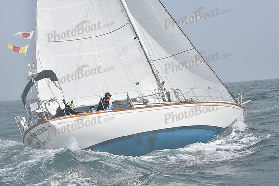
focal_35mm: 70
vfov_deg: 19.5
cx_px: 140
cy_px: 93
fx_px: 543
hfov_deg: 28.8
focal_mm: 70
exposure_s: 1/800
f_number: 13
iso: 320
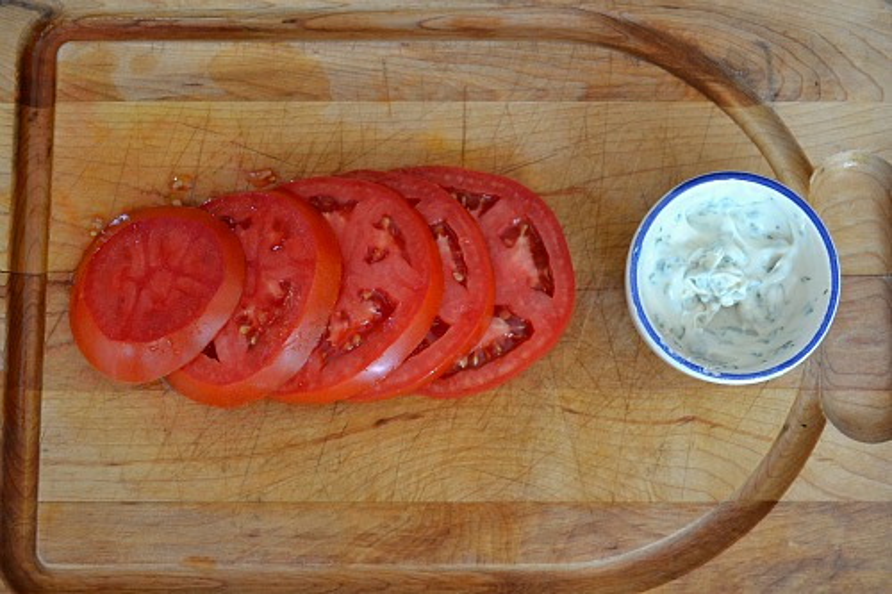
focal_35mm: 45
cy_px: 297
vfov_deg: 29.8
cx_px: 446
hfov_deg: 43.6
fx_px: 1115
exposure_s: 1/15
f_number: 4.5
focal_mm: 30
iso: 800
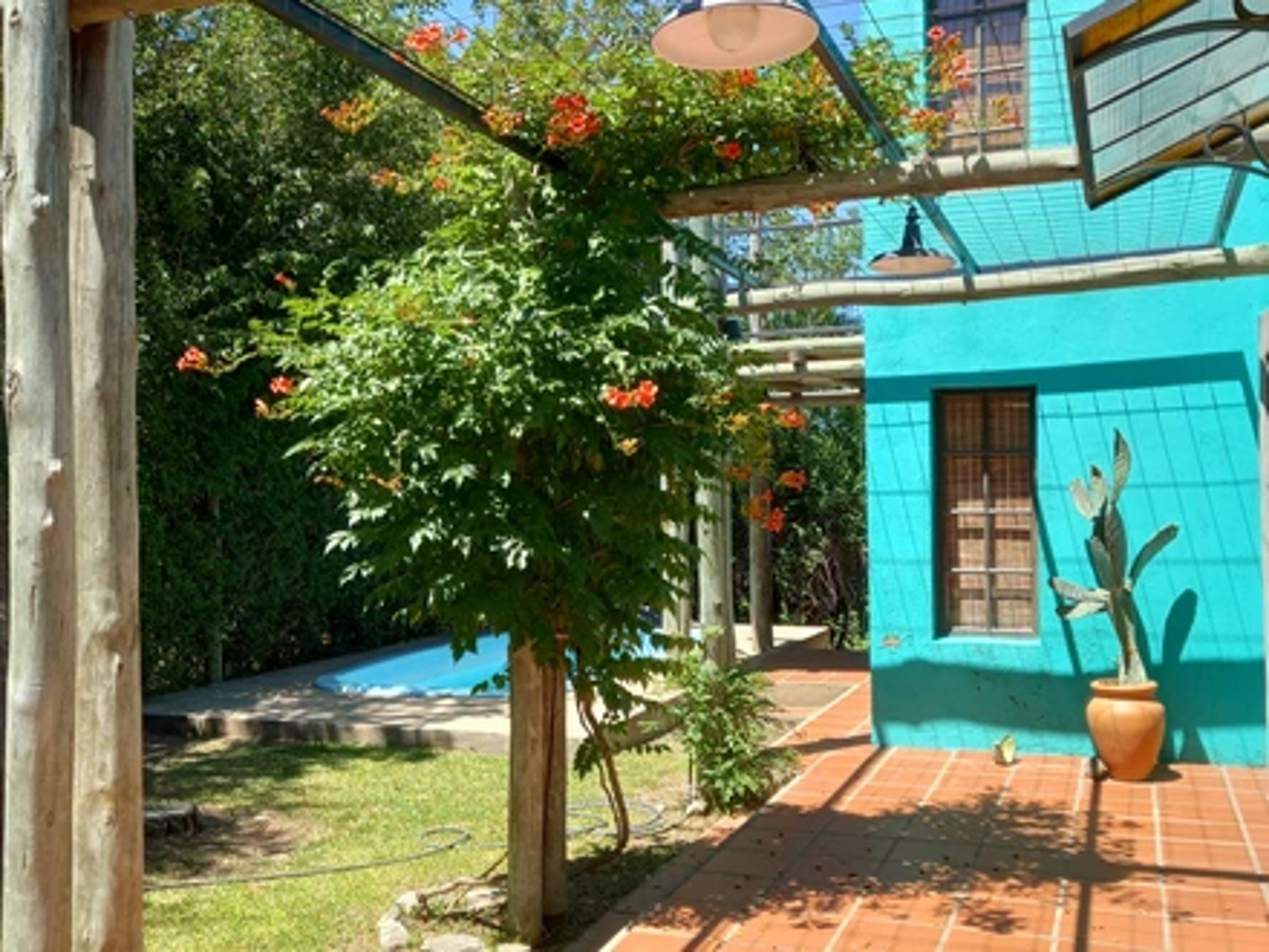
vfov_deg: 54.9
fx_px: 916
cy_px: 476
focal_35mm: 25
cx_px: 634
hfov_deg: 69.4
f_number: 2
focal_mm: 4.6
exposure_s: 1/276
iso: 25
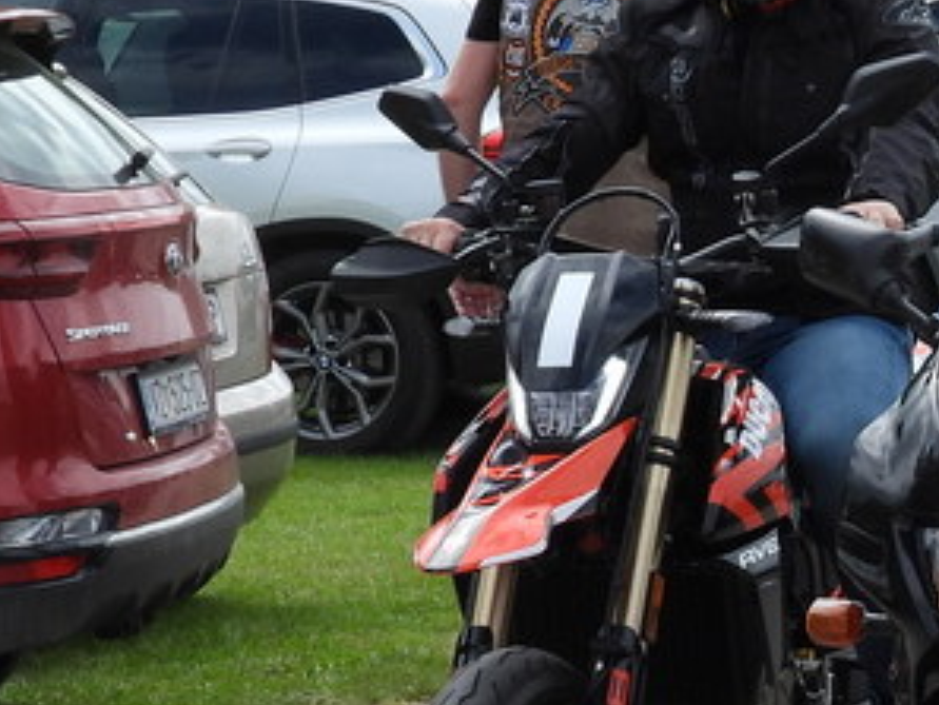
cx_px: 1053
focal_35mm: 190
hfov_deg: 10.3
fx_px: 5156
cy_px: 588
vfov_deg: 7.8
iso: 100
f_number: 3.2
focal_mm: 8.5
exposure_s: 1/1000
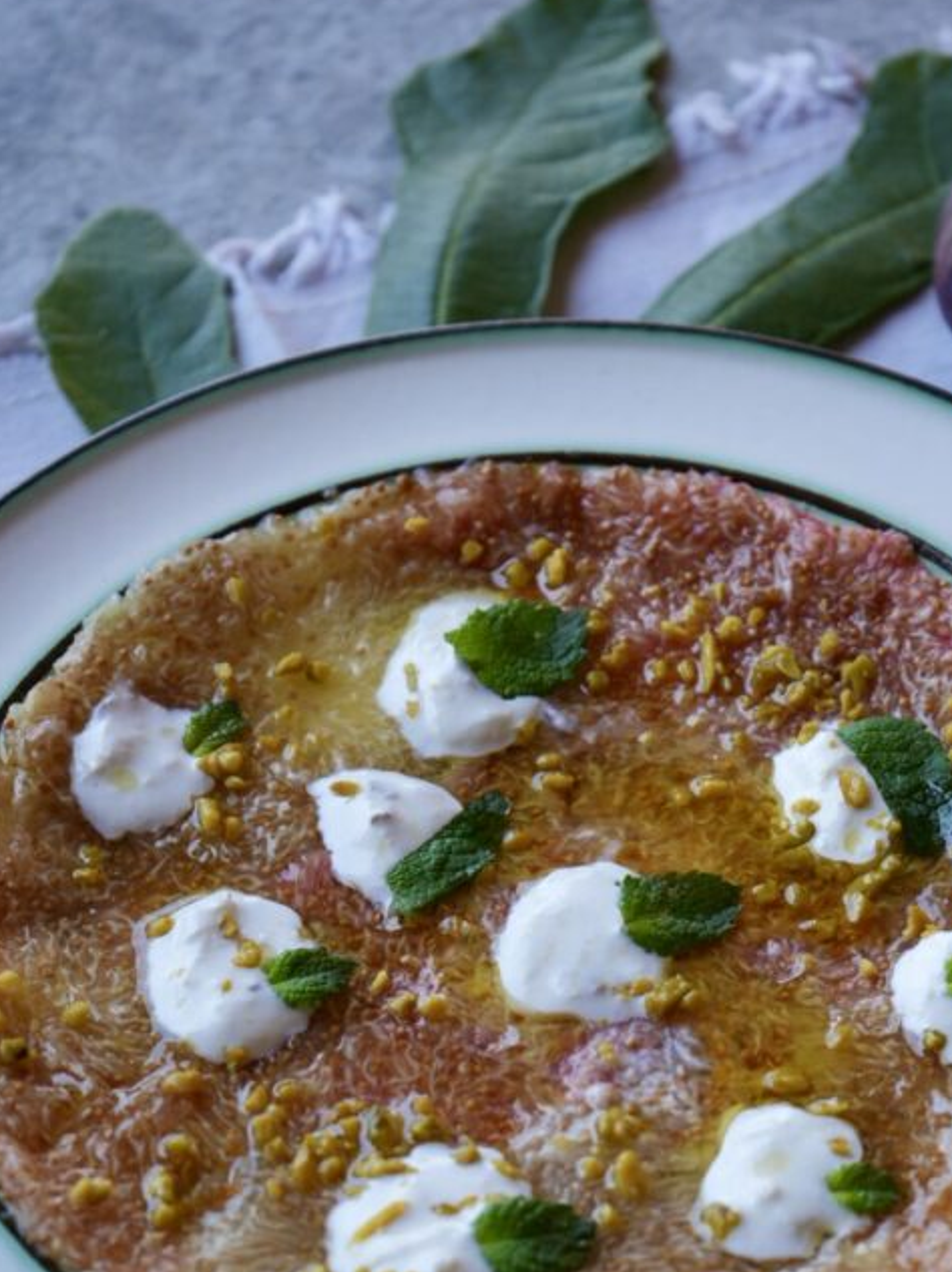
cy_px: 936
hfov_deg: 15.5
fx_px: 3487
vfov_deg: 20.5
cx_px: 641
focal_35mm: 95
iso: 100
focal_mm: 61
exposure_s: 1/80
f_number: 5.6
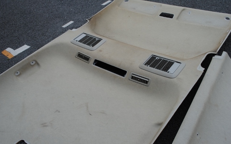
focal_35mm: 37
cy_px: 77
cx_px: 116
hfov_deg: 52.7
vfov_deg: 34.4
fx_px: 233
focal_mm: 24
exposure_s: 1/125
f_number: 5.6
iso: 100
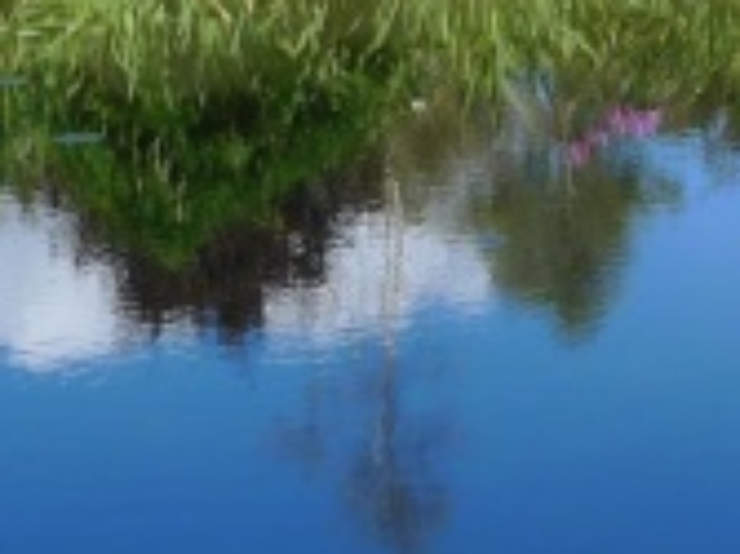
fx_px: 3076
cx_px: 465
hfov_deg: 13.7
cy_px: -124
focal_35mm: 144
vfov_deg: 10.1
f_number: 4
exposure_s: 1/500
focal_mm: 6.3
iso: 80
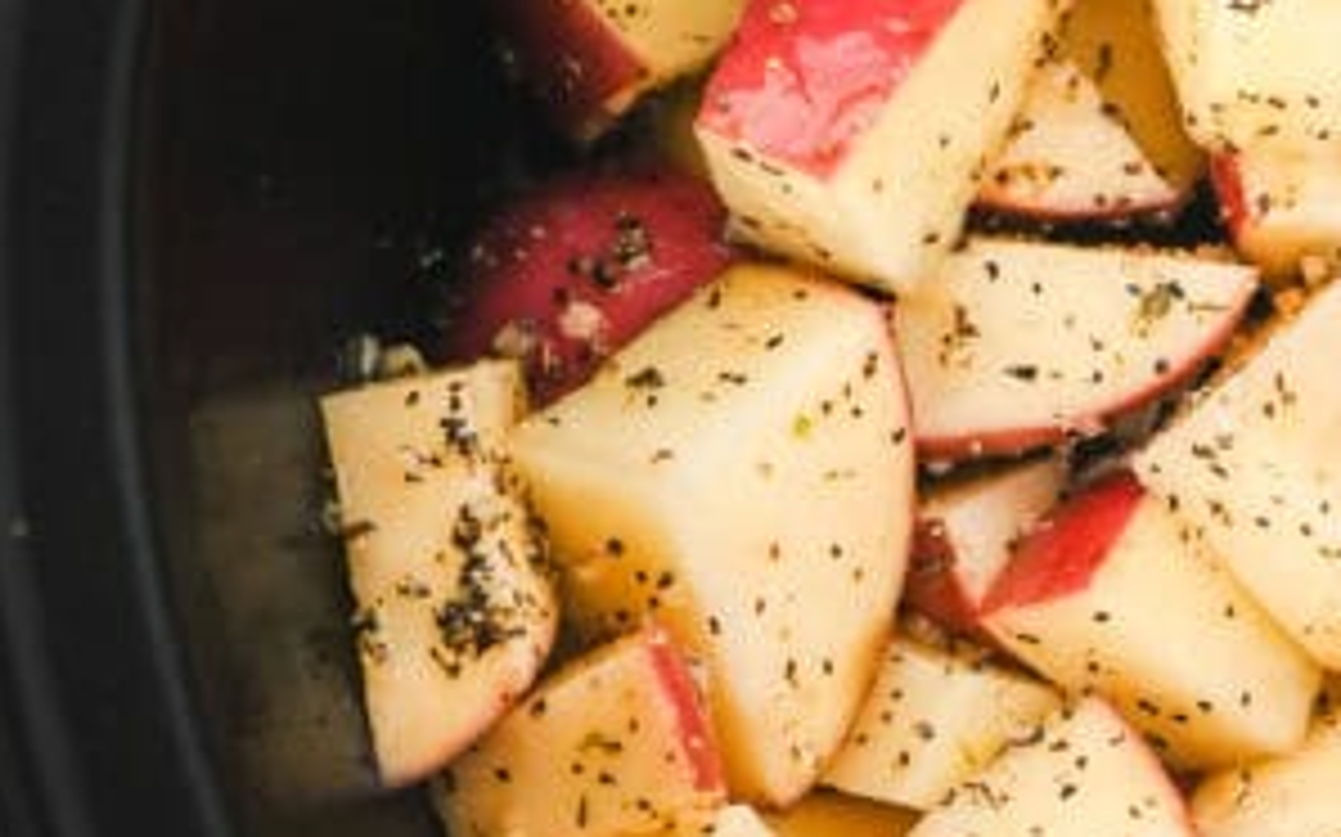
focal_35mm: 175
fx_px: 6393
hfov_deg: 11.8
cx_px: 1361
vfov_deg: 7.5
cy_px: 500
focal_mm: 50
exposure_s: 1/125
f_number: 4
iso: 720
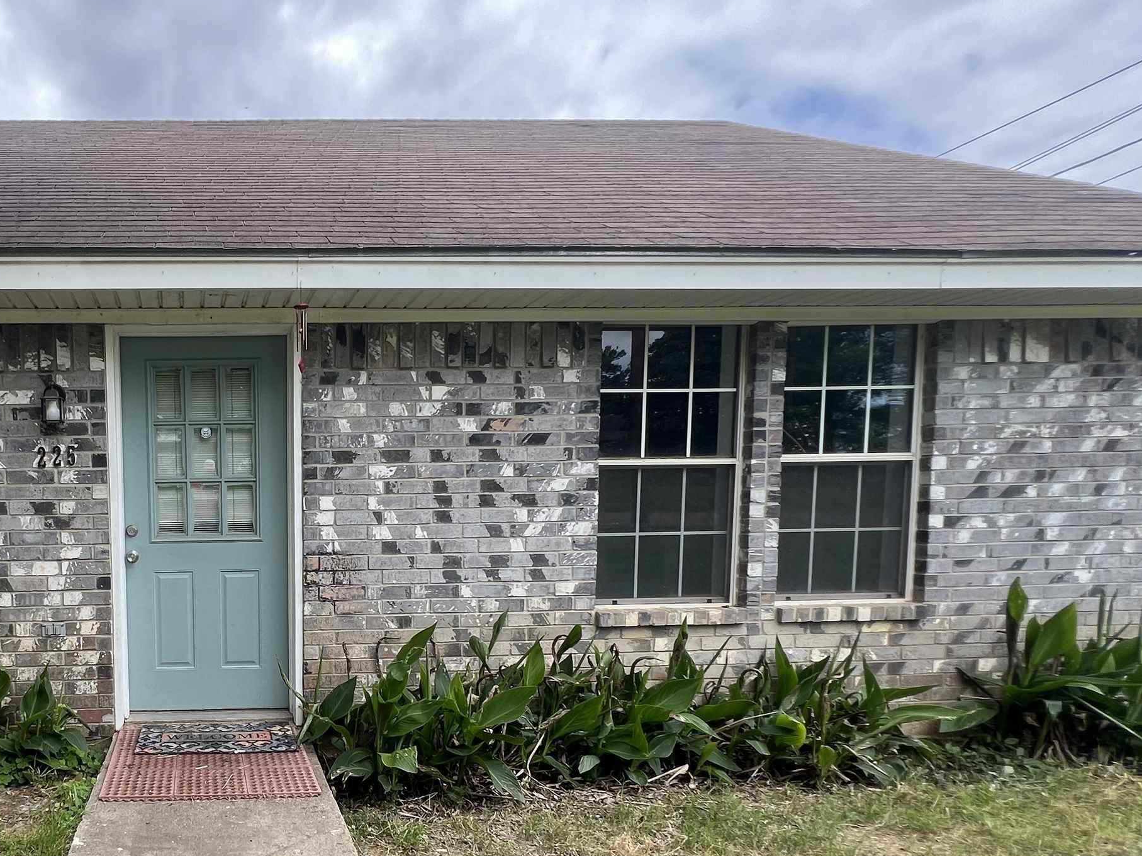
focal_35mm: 22
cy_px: 564
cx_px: 222
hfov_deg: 68.7
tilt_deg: -5.1
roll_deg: +0.6
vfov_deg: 59.8
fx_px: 726
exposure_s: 1/337
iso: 32
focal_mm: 1.57
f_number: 1.8
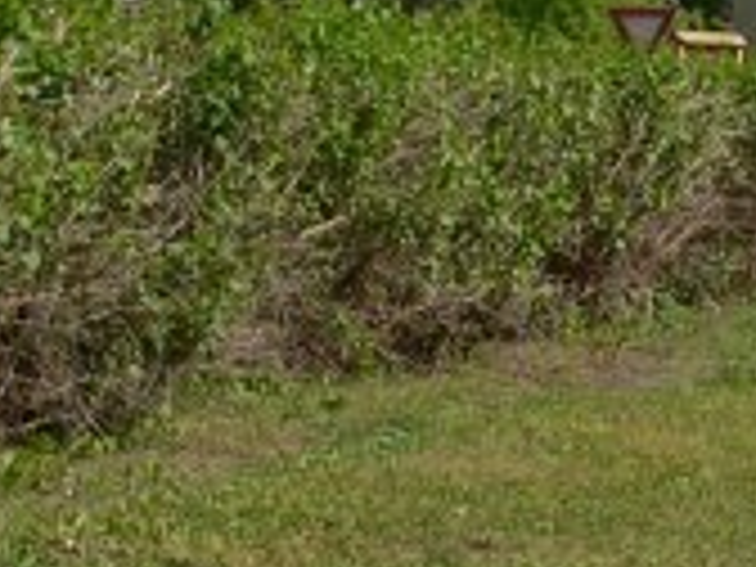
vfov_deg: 8.5
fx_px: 3735
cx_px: 1166
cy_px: -288
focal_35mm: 171
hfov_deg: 11.1
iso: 80
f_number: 4.6
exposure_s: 1/500
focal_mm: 6
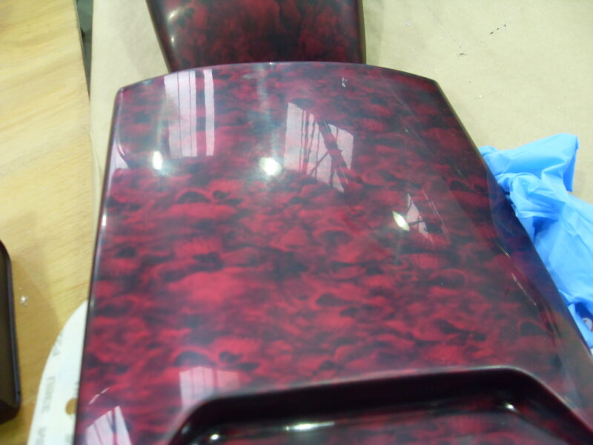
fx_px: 600
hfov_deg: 52.6
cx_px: 296
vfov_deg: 40.7
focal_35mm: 35
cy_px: 222
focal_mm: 6.3
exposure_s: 1/15
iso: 200
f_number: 2.8
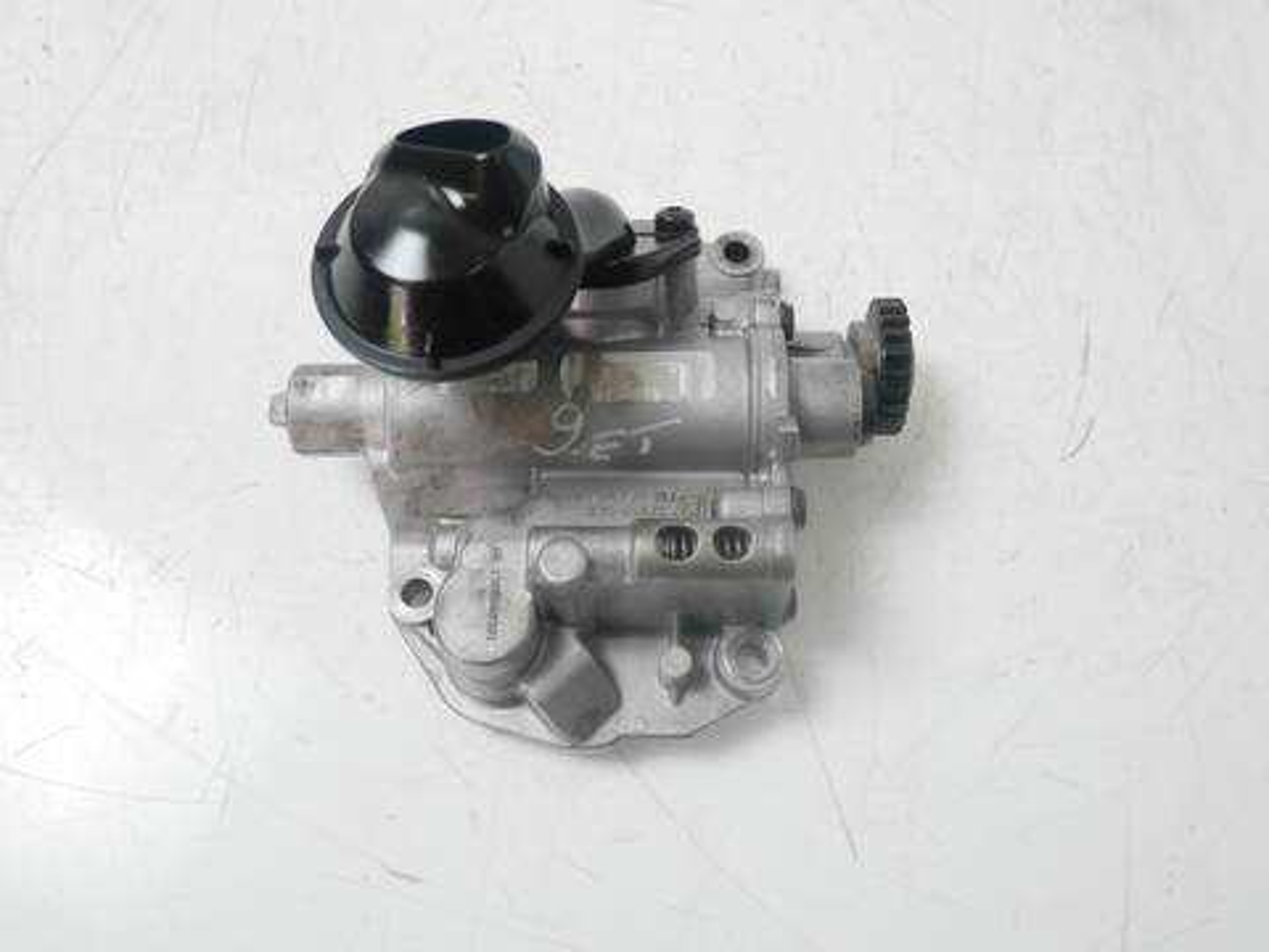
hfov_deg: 63.4
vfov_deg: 49.7
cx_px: 634
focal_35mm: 28
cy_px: 476
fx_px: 1026
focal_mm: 14
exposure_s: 1/60
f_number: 3.7
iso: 400
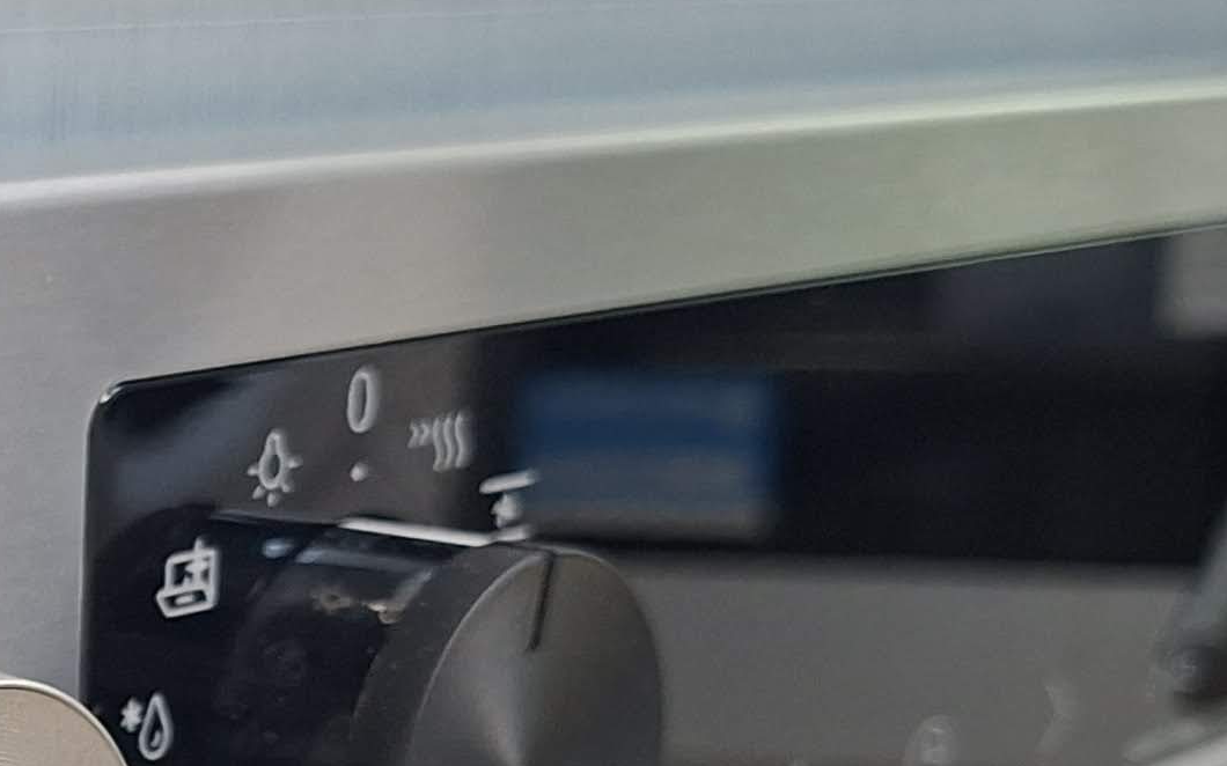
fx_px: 3076
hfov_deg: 20.5
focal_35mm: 92
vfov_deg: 13.8
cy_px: 894
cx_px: -382
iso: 400
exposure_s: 1/33
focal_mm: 5.54
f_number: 1.8
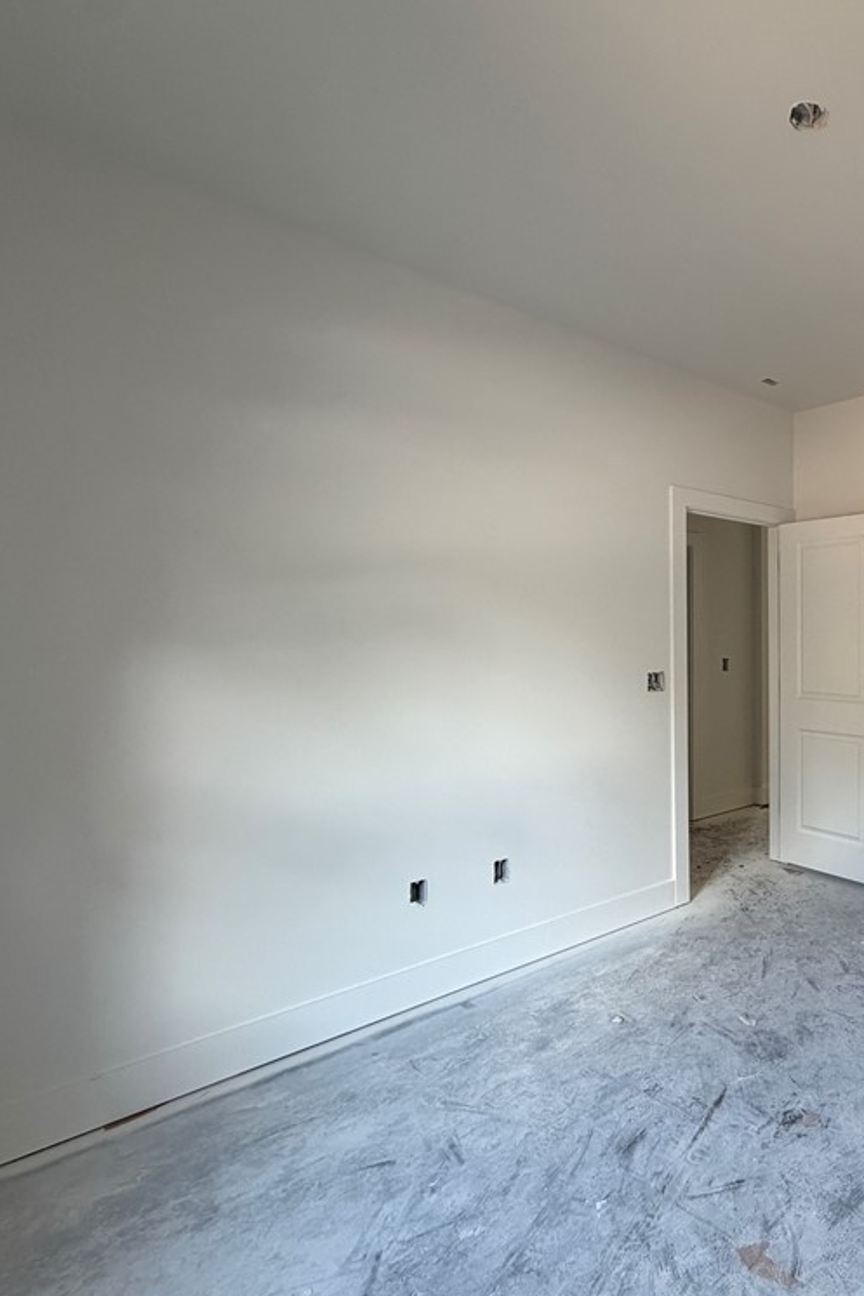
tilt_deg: -1.0
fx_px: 720
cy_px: 650
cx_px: 831
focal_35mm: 20
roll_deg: +0.4
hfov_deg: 51.7
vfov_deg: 84.0
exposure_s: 1/121
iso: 200
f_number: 2.2
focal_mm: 2.22
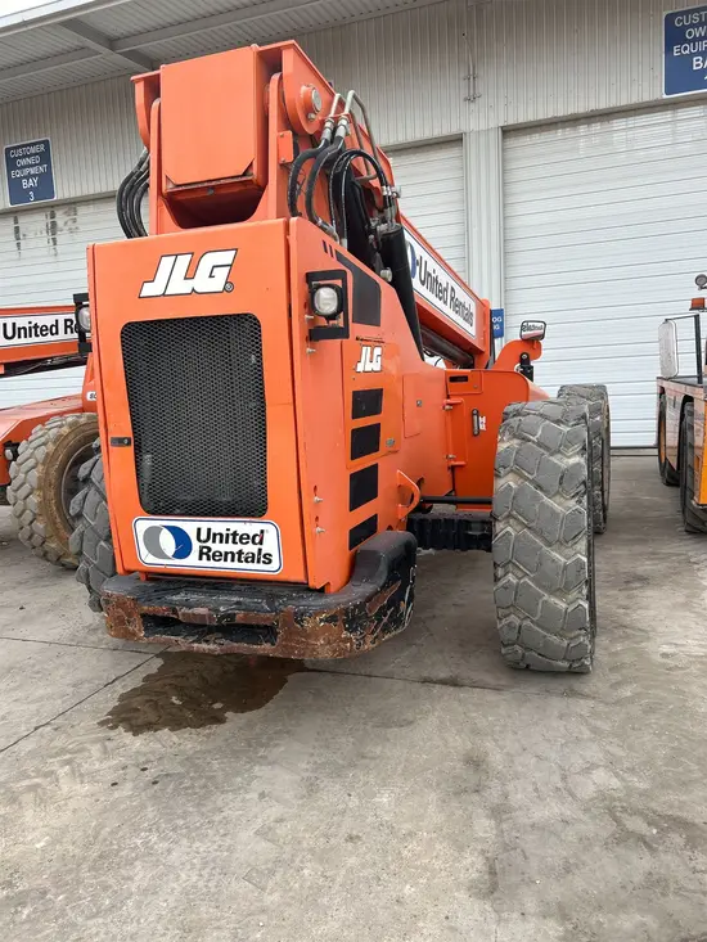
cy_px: 471
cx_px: 354
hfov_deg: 53.1
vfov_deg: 67.3
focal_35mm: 26
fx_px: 708
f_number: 1.5
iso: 50
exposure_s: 1/909
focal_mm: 5.7
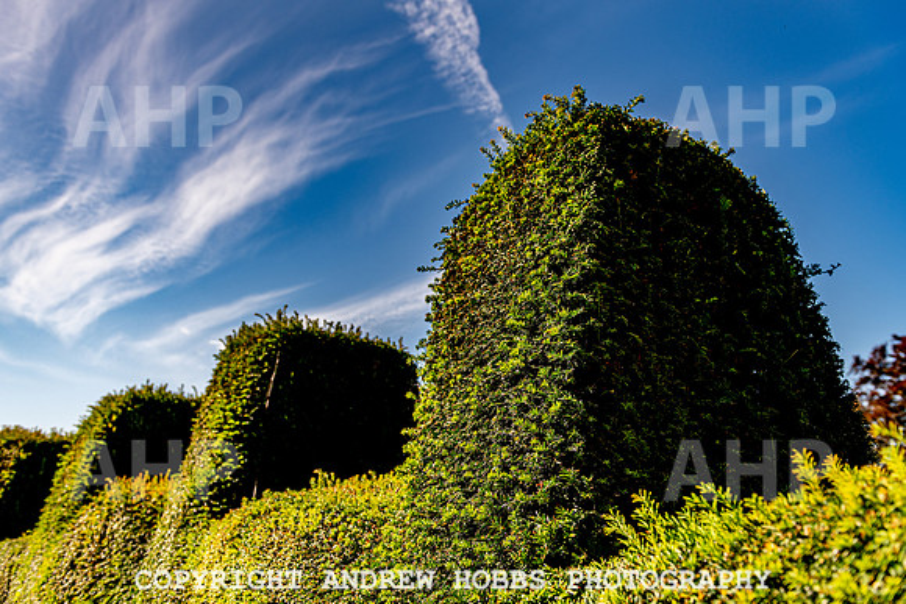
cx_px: 453
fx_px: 604
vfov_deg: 53.2
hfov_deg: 73.7
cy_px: 302
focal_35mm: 24
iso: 280
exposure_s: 1/1600
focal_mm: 24
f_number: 4
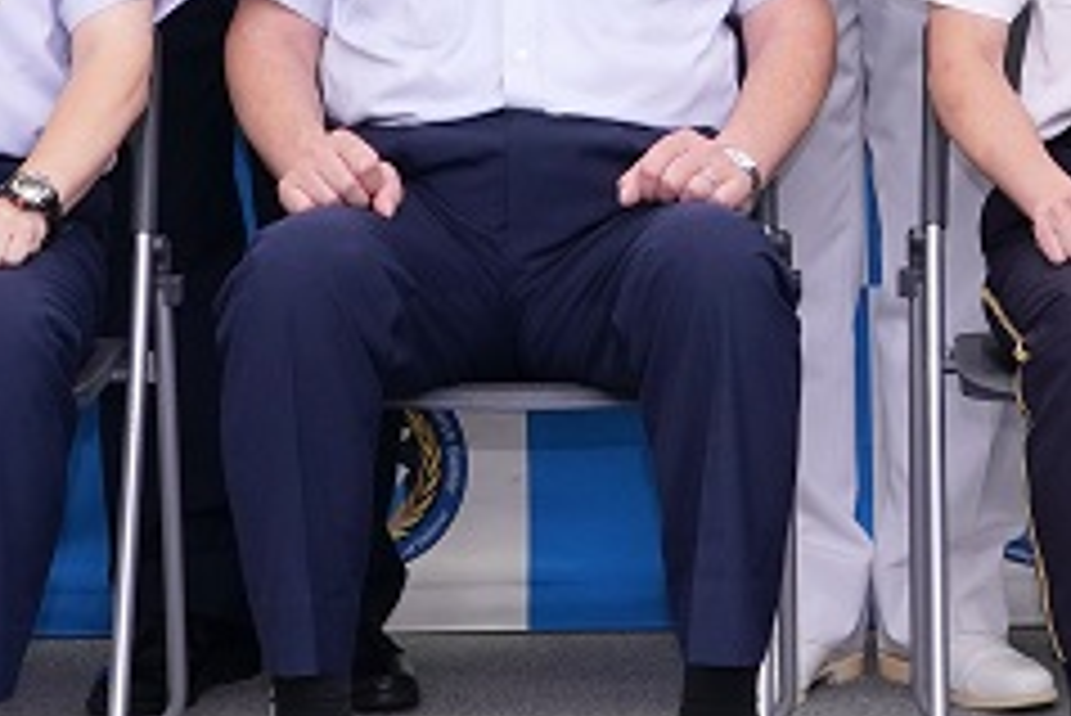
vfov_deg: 8.7
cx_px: 837
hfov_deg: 13.2
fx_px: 4614
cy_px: -281
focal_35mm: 155
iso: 640
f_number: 8
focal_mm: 36
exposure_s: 1/80
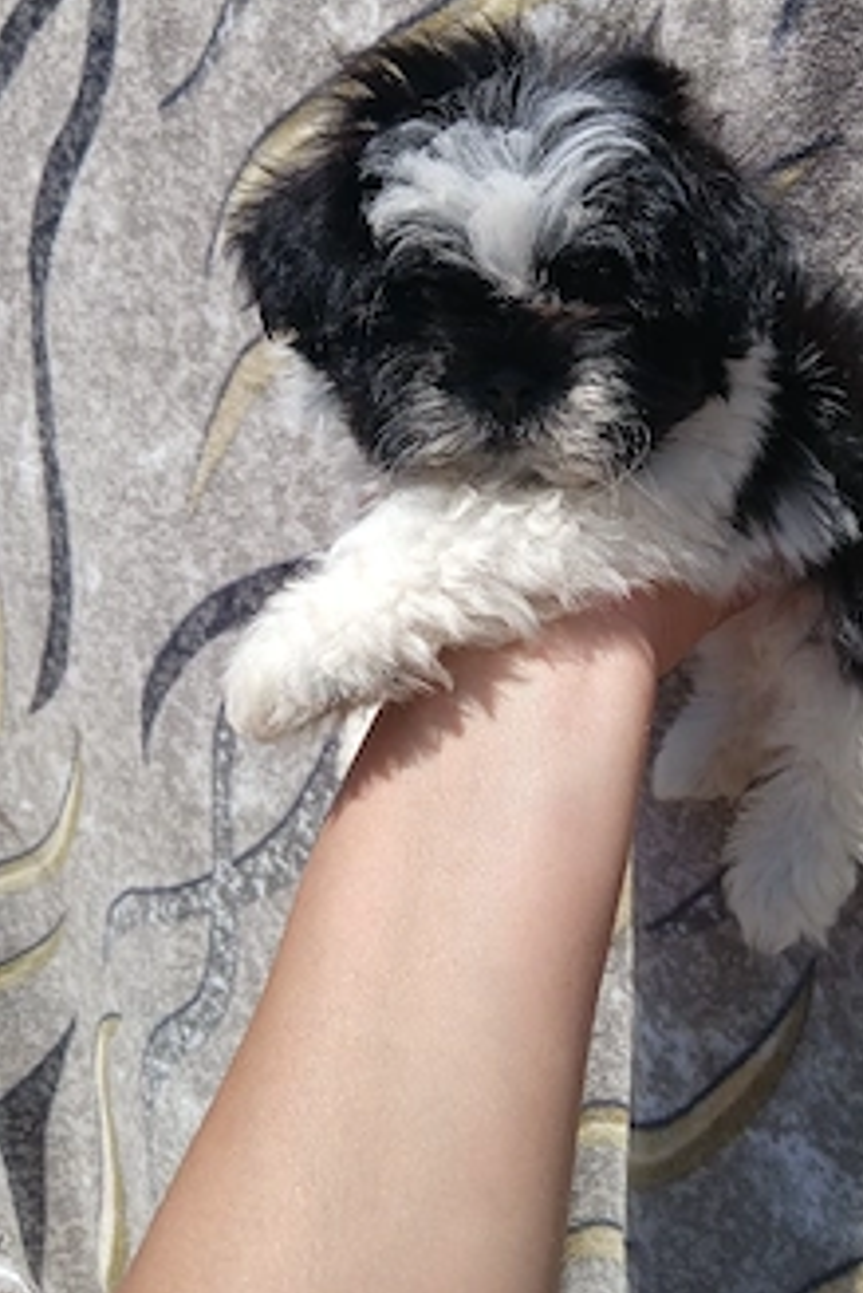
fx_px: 1185
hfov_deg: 39.5
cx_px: 587
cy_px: 516
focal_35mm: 33
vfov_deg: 56.8
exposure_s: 1/625
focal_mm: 3.98
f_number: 1.8
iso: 20
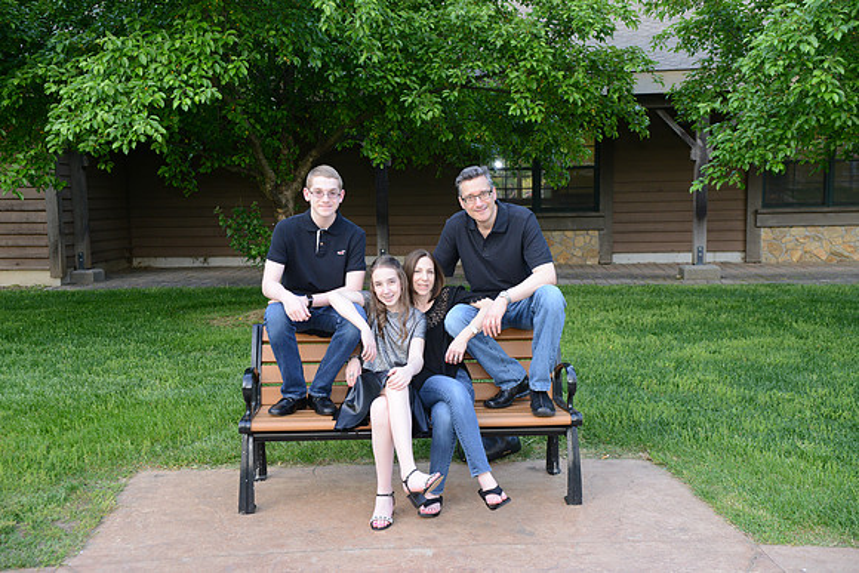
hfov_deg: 48.4
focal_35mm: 40
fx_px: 955
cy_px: 286
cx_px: 430
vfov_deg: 33.4
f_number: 8
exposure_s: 1/60
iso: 1000
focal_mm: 40
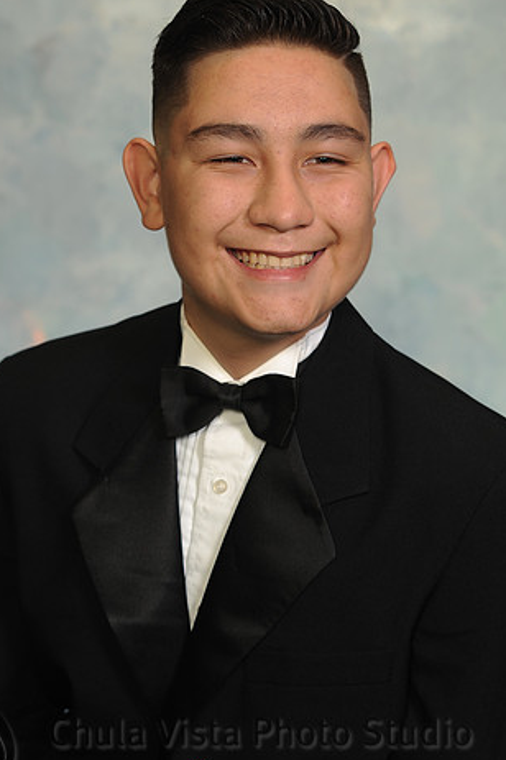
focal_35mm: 169
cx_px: 202
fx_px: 3568
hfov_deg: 8.1
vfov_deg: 12.2
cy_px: 314
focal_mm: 135
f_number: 7.1
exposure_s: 1/125
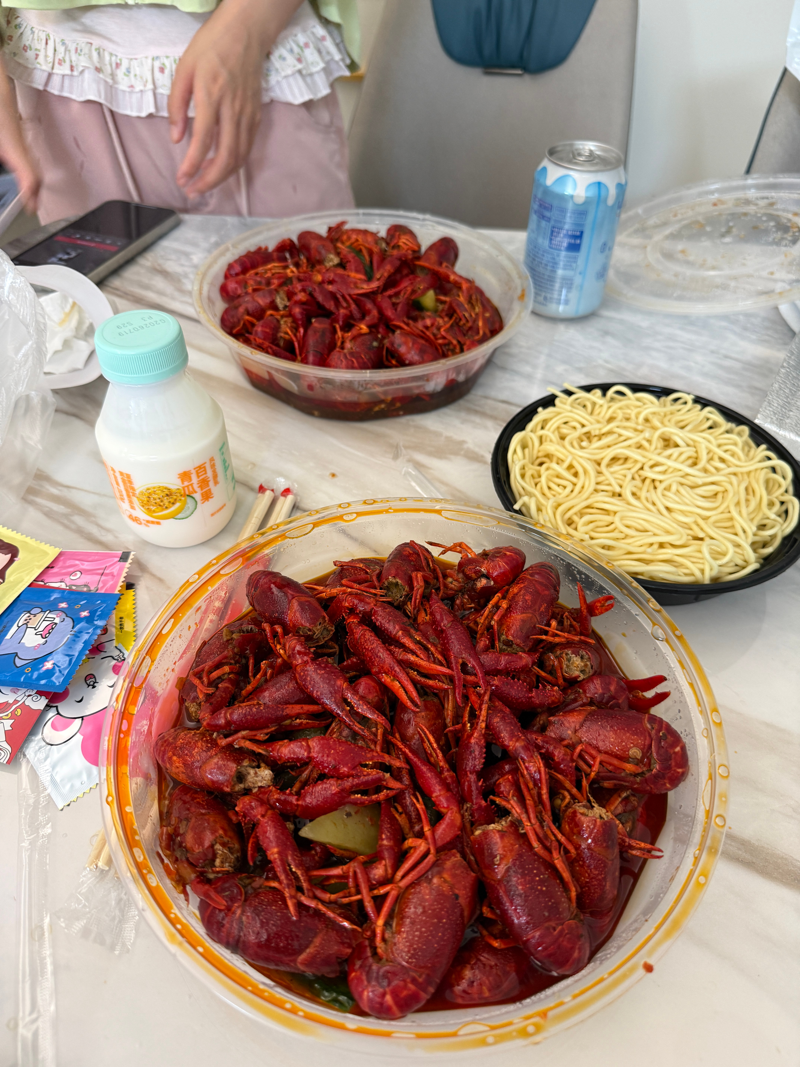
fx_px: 740
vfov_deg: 71.6
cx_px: 400
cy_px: 534
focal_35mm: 24
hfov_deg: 56.8
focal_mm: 6.76
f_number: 1.78
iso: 200
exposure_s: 1/50
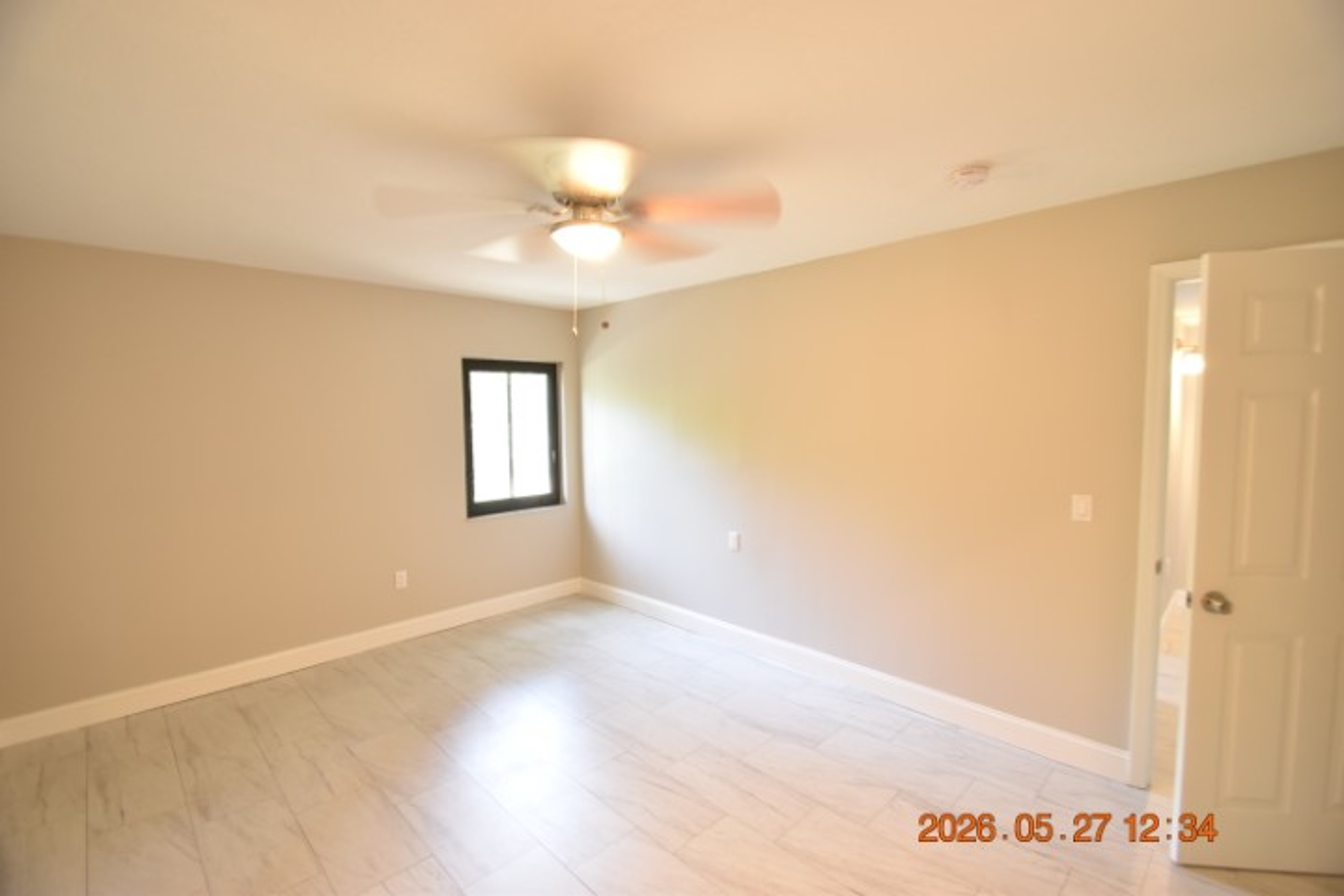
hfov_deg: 100.4
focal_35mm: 15
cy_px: 448
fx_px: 560
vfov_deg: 77.3
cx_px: 672
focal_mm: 10
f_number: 3.5
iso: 800
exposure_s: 1/20
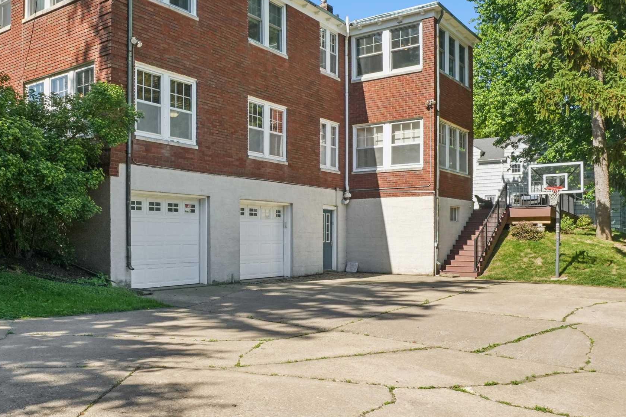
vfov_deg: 42.1
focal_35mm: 31
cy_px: 169
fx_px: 539
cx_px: 239
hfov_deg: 59.6
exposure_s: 1/200
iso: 800
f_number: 18
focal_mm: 17
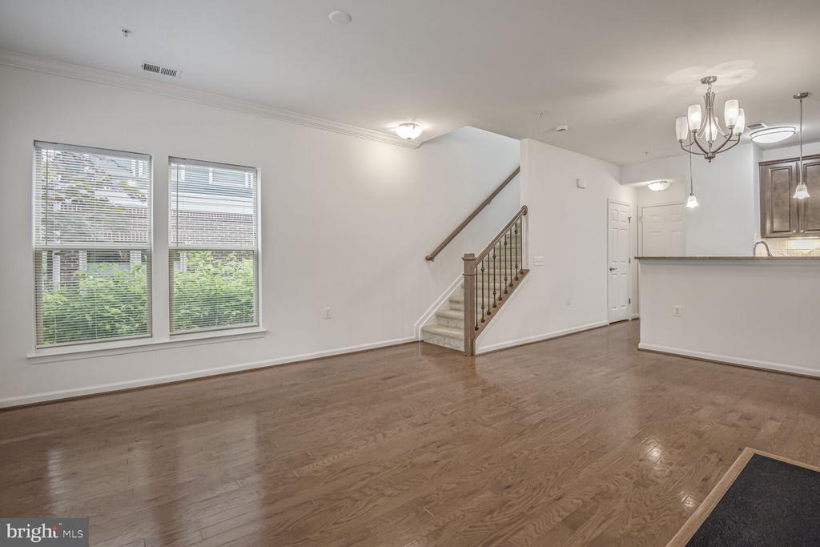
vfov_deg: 73.8
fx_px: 364
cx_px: 410
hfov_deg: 96.7
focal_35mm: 16
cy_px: 274
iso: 400
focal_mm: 16
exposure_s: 1/10
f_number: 8
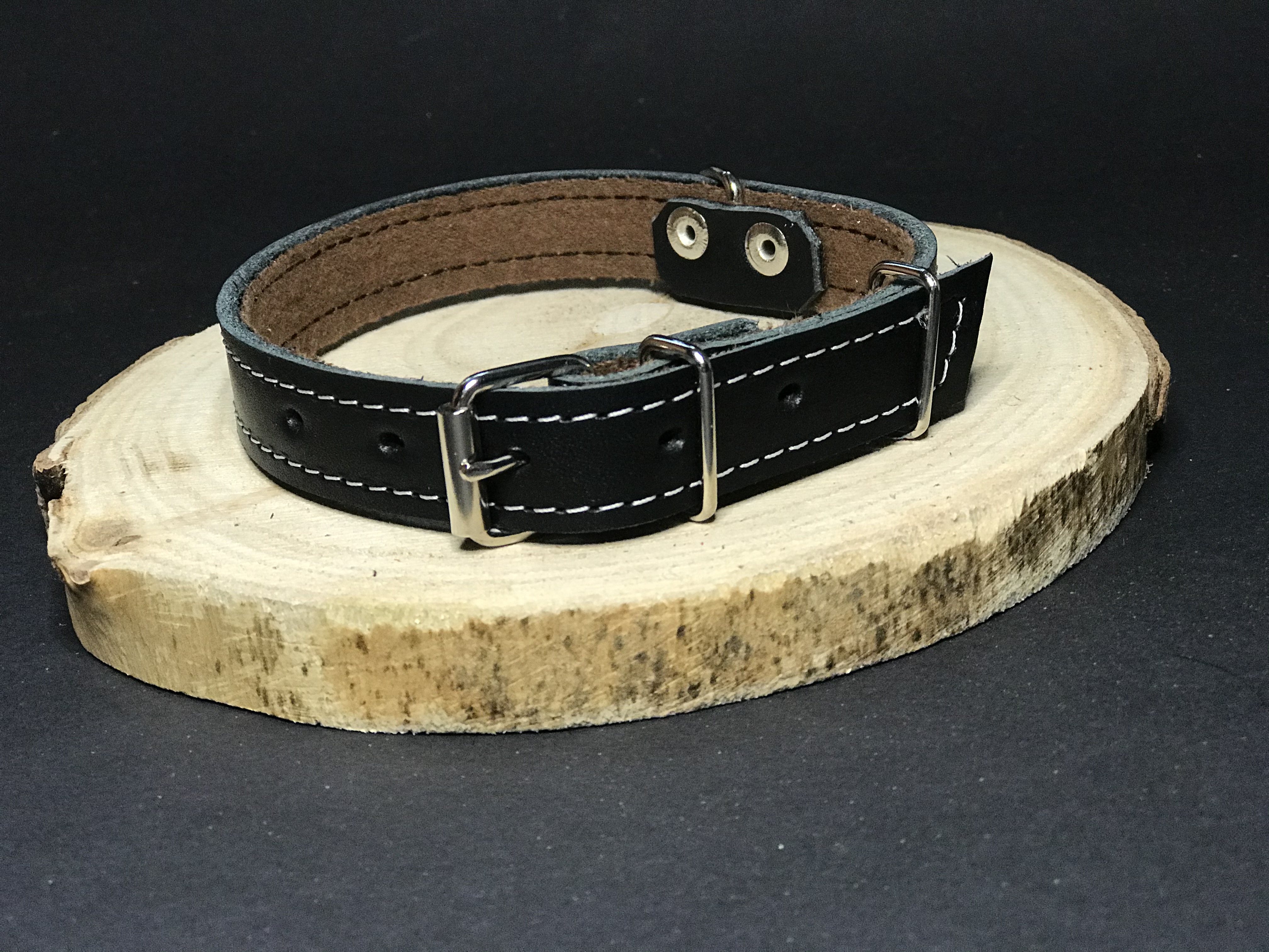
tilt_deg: -21.8
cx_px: 634
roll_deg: +4.5
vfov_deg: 25.7
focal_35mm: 57
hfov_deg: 33.8
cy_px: 476
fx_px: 2090
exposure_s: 1/50
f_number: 2.8
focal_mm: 6.6
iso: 160
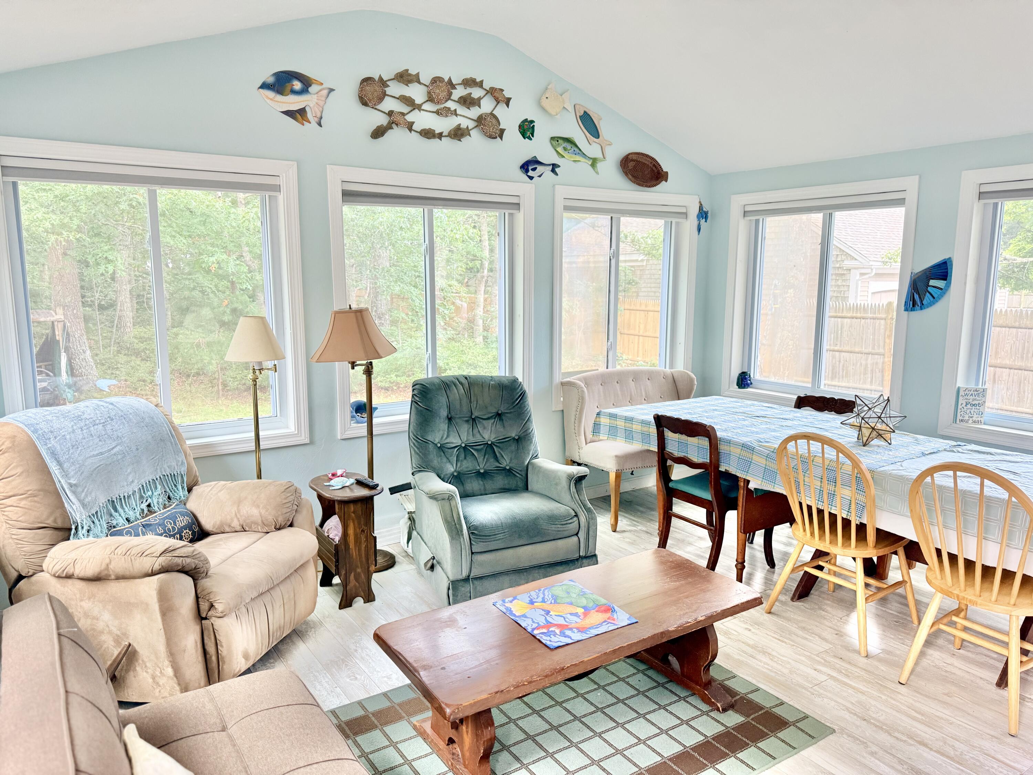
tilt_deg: -8.6
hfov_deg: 71.6
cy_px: 388
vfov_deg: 56.8
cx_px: 516
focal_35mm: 24
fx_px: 716
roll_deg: -0.3
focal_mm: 6.76
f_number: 1.78
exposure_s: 1/60
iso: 400
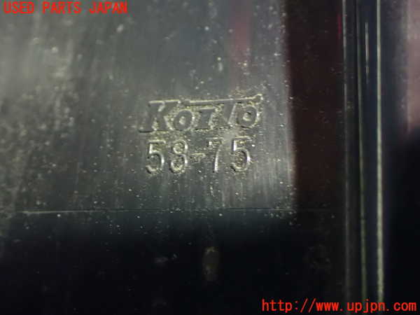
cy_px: 158
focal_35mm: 50
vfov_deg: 29.1
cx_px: 210
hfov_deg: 38.2
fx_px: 607
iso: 1600
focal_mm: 9.01
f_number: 3.2
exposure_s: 1/8
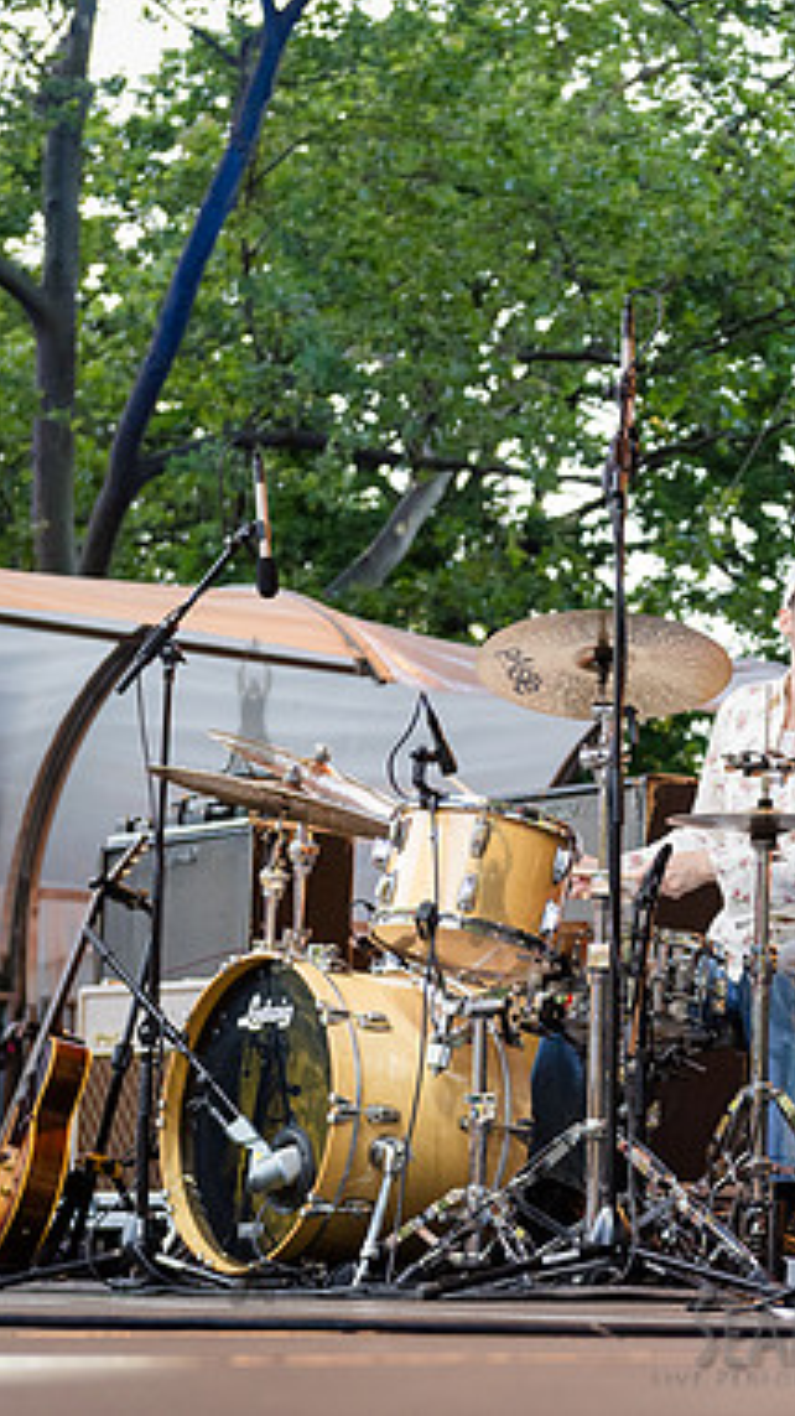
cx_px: 932
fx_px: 3602
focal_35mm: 96
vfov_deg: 22.2
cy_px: 755
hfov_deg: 12.3
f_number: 3.2
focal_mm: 56
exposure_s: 1/800
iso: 2000
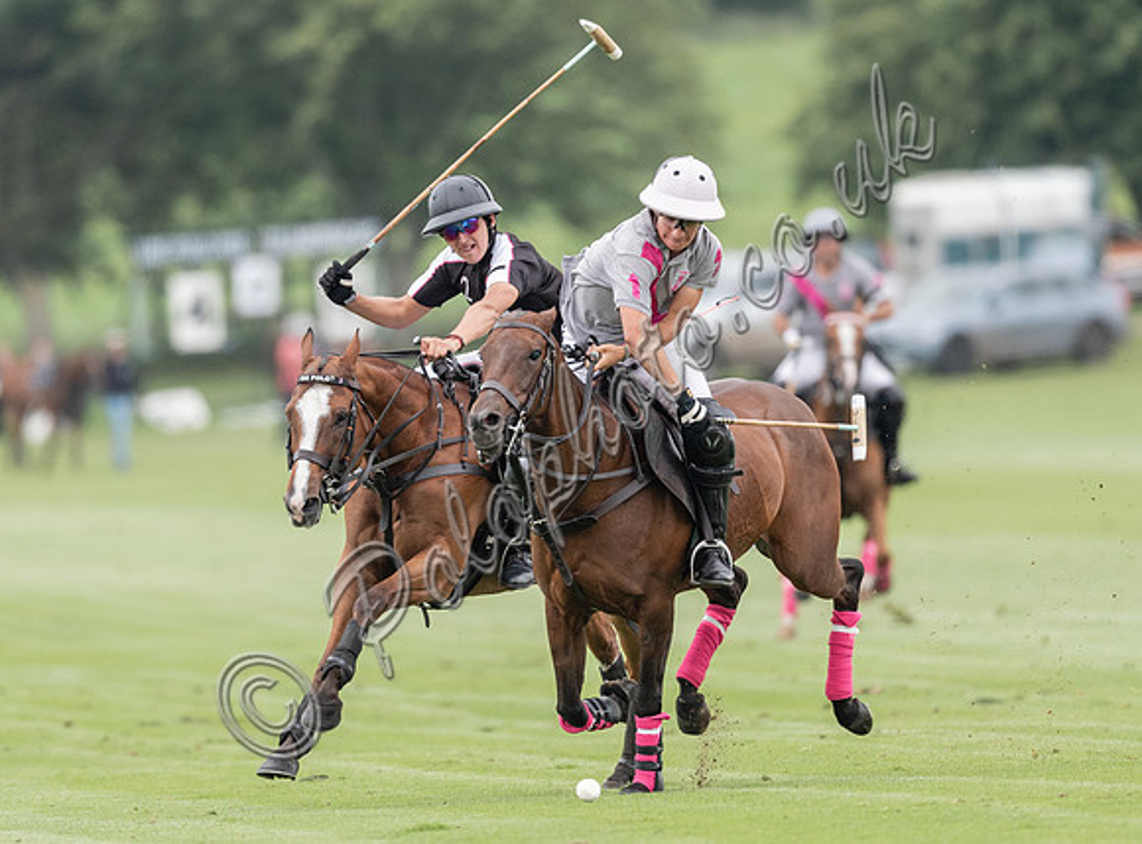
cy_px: 434
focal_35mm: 748
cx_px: 555
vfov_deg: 2.0
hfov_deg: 2.7
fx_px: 24540
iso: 800
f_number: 4
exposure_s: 1/2000
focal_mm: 500
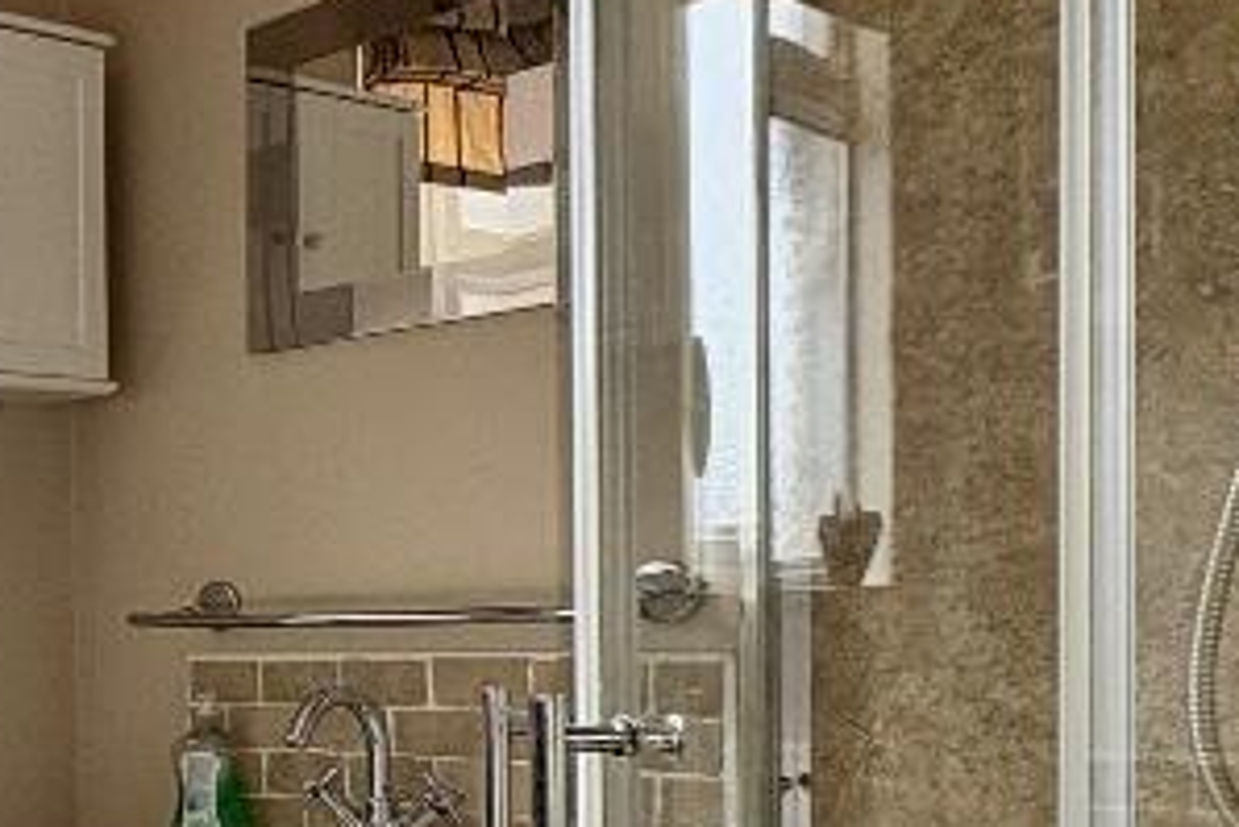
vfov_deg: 26.5
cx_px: -395
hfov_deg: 30.6
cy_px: 677
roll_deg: +0.6
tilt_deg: +0.0
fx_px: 1722
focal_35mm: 50
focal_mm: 2.22
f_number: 2.2
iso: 50
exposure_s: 1/99
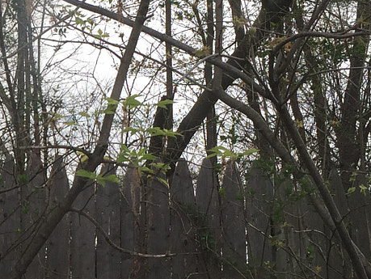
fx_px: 1083
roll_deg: -1.8
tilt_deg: +12.7
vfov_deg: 14.6
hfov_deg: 18.7
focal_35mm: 101
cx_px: -40
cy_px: 181
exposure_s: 1/694
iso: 32
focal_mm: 4.15
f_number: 2.2
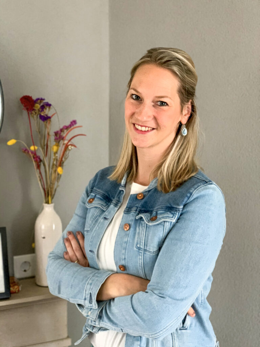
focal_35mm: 52
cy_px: 174
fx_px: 521
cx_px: 130
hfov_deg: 28.0
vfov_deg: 36.8
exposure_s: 1/60
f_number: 2.4
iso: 400
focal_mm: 6
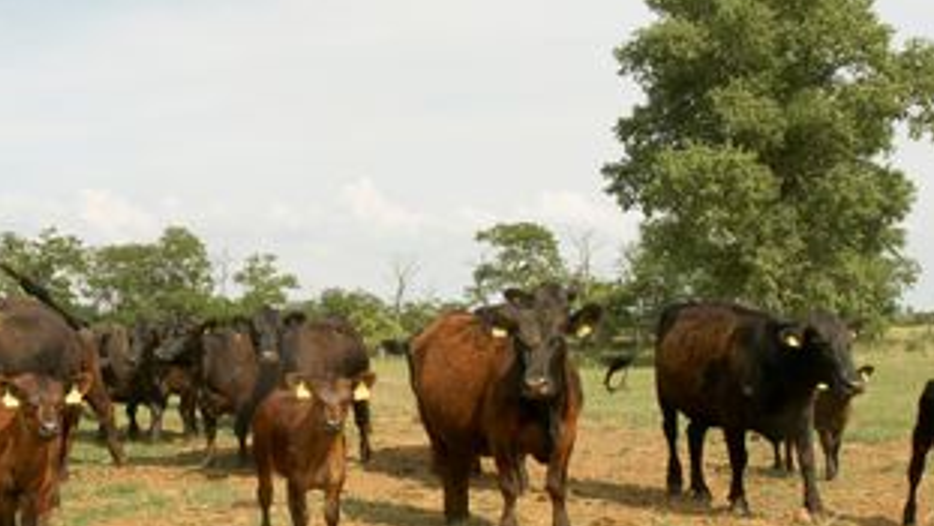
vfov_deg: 21.0
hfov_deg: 36.5
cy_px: 174
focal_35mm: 57
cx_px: 375
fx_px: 1412
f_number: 11
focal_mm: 22
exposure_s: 1/200
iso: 160
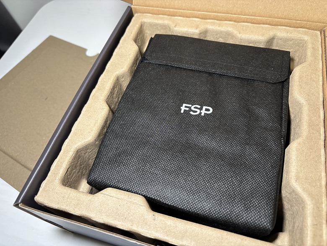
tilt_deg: -58.1
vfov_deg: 53.1
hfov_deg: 67.3
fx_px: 246
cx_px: 164
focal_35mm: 26
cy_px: 123
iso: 160
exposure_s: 1/60
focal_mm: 5.96
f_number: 1.6
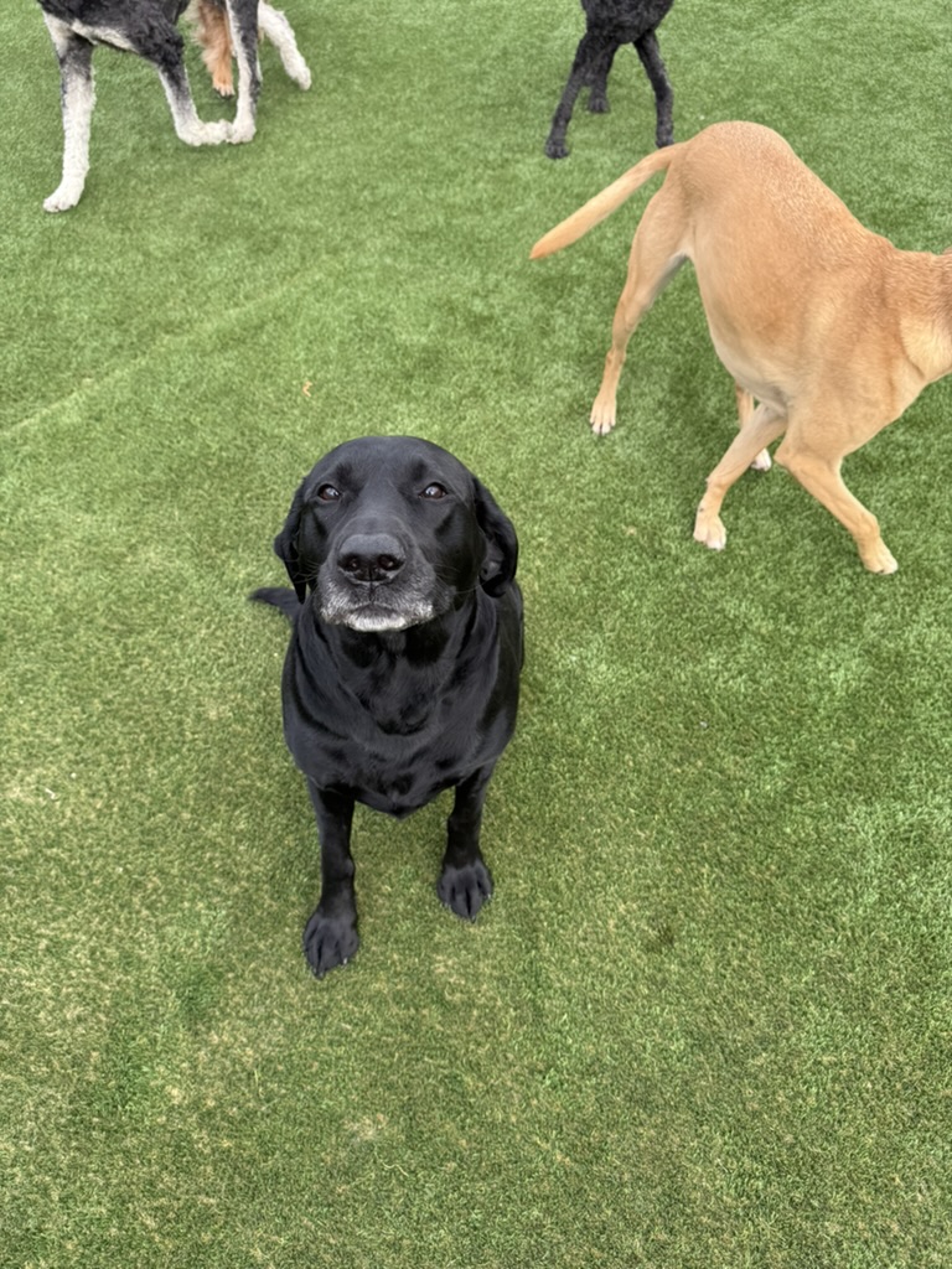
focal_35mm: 24
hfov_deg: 56.8
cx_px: 476
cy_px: 634
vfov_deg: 71.6
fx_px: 880
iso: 64
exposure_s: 1/271
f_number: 1.78
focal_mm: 6.76
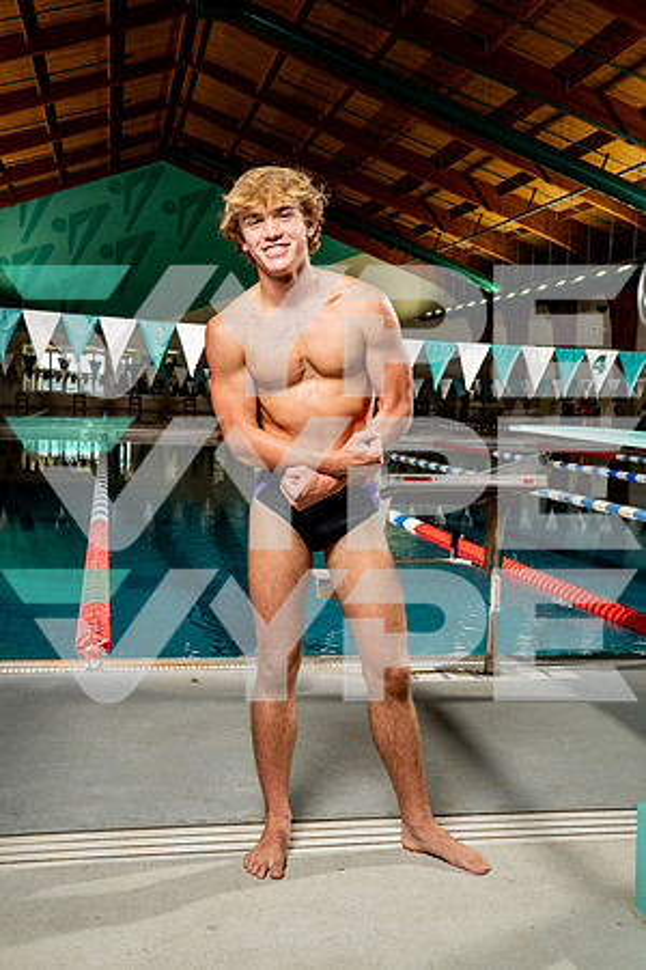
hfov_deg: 32.6
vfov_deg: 47.4
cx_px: 323
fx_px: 1103
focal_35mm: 41
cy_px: 485
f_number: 6.3
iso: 640
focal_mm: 41
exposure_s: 1/250
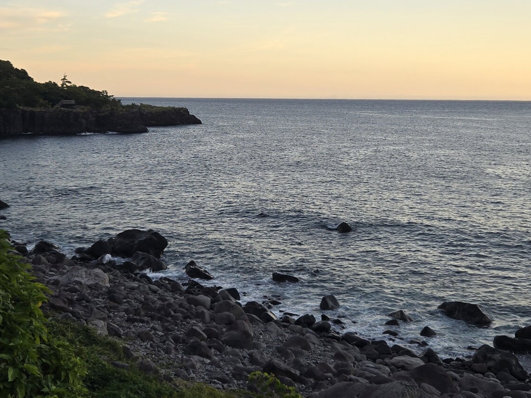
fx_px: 813
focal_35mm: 53
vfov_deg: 27.1
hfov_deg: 36.2
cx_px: 268
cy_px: 96
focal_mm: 5.4
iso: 25
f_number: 1.8
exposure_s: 1/374
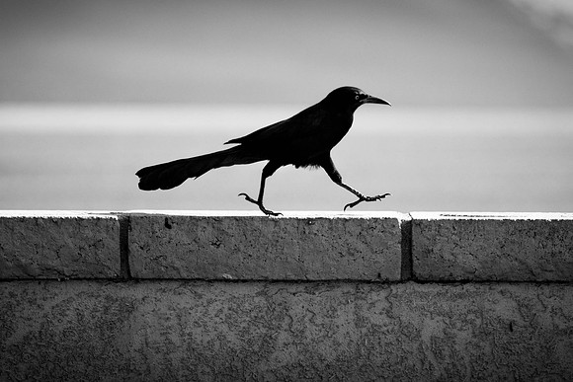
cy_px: 147
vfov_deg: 2.7
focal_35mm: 502
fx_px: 7997
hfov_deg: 4.1
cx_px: 311
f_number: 5.6
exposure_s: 1/1600
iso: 800
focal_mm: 270
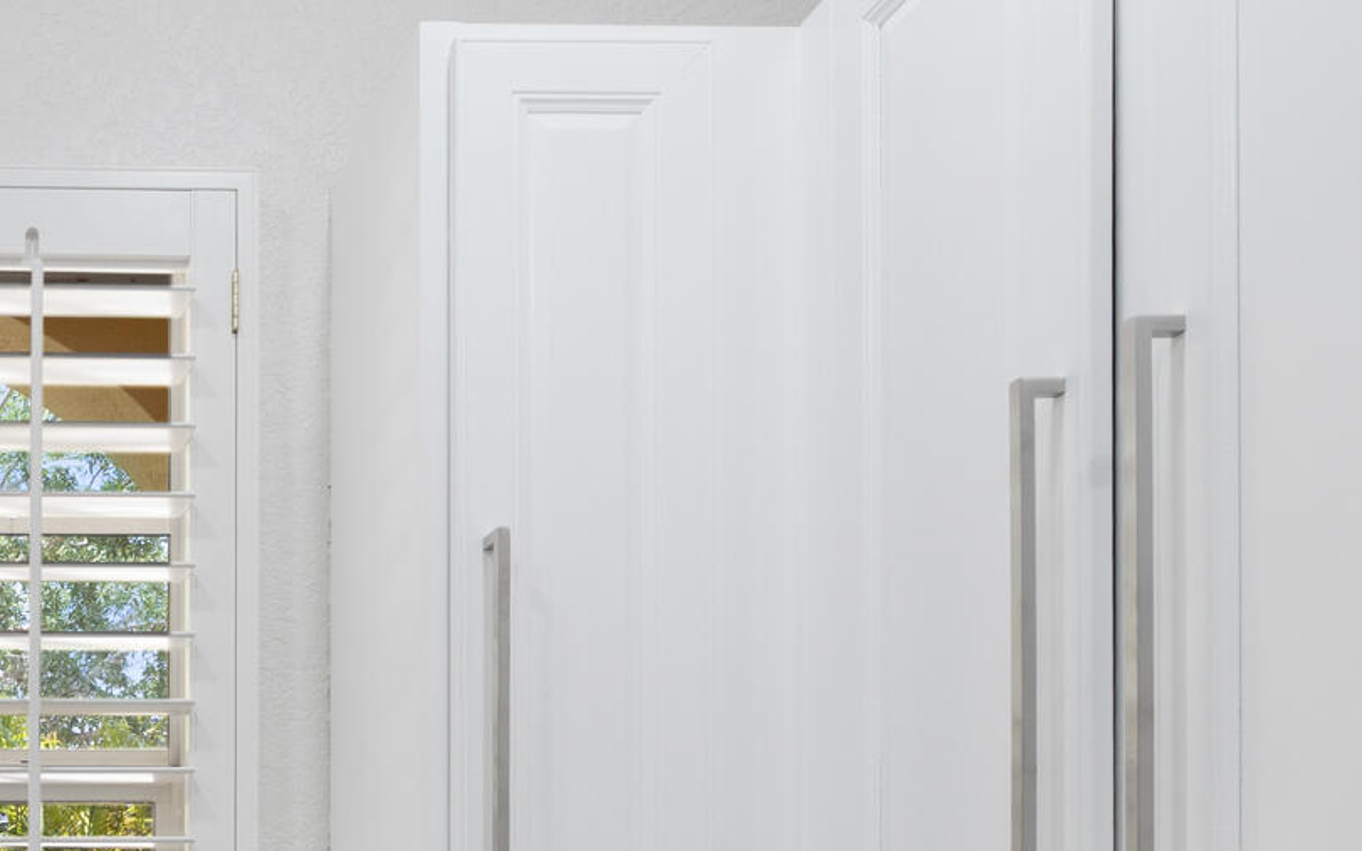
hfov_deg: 37.4
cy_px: 1184
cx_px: -161
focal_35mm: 44
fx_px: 1633
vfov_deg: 24.4
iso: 250
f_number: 9
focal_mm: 14
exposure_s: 1/8
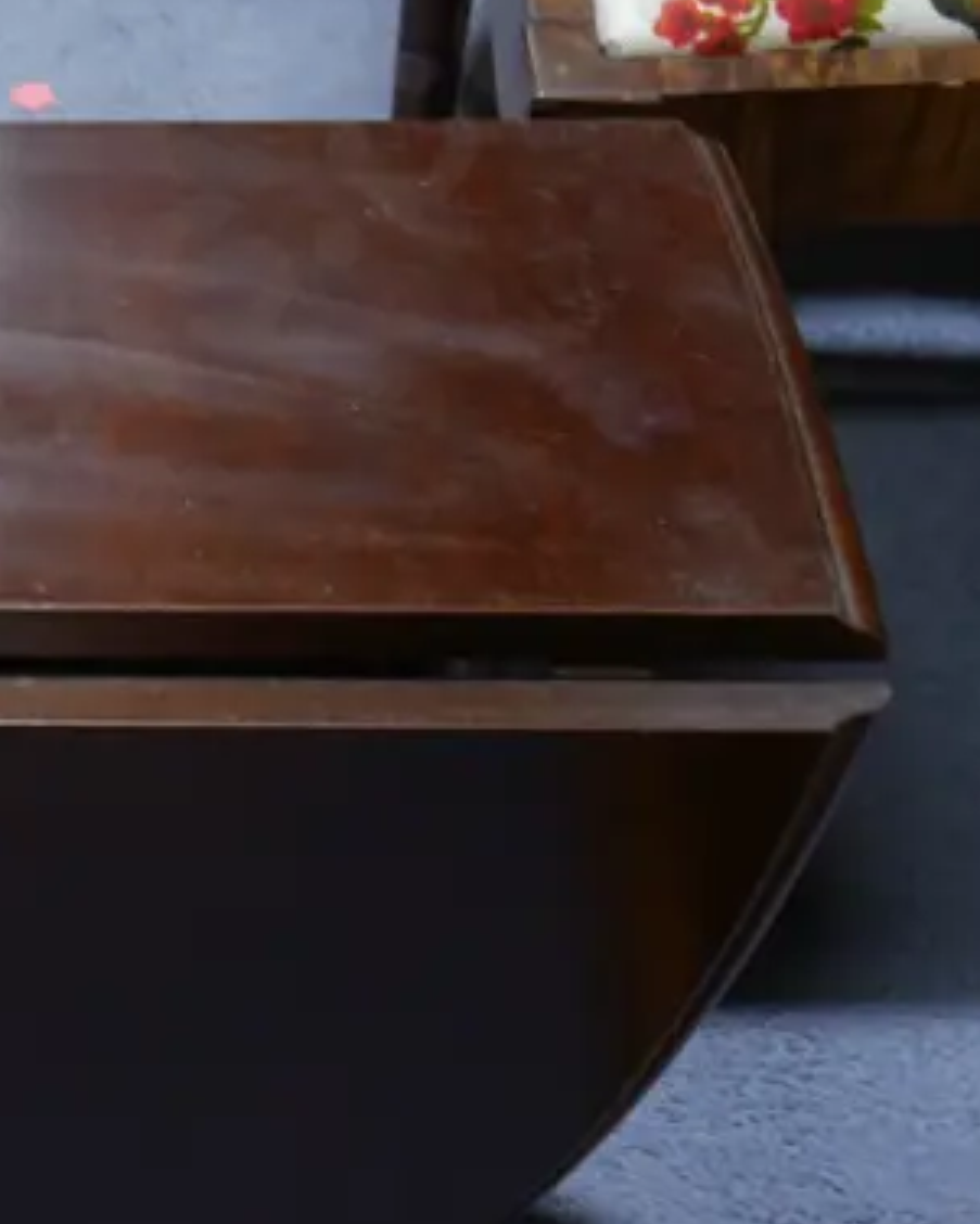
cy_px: 754
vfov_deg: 22.4
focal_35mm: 85
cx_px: -433
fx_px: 3080
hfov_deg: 16.6
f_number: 3.6
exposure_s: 1/60
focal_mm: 16
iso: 400
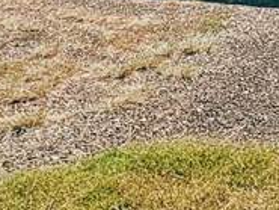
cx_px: 474
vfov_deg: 14.3
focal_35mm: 97
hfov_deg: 17.2
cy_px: -103
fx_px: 782
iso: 50
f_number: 2.2
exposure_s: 1/1600
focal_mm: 2.22
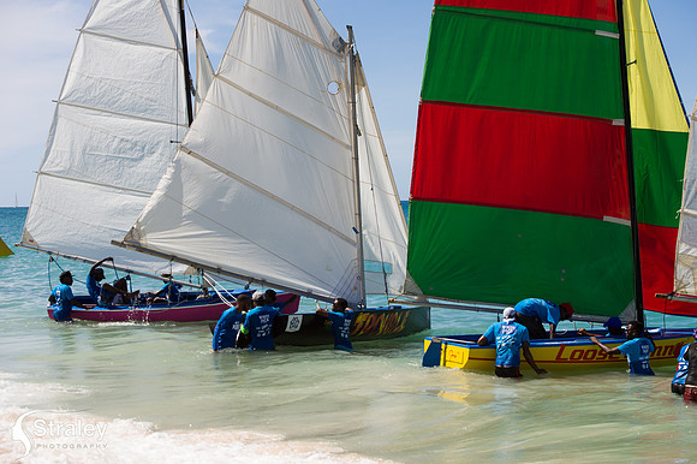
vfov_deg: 19.4
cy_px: 232
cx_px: 348
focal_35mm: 70
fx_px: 1354
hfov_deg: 28.9
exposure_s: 1/500
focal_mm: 70
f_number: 8
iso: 100
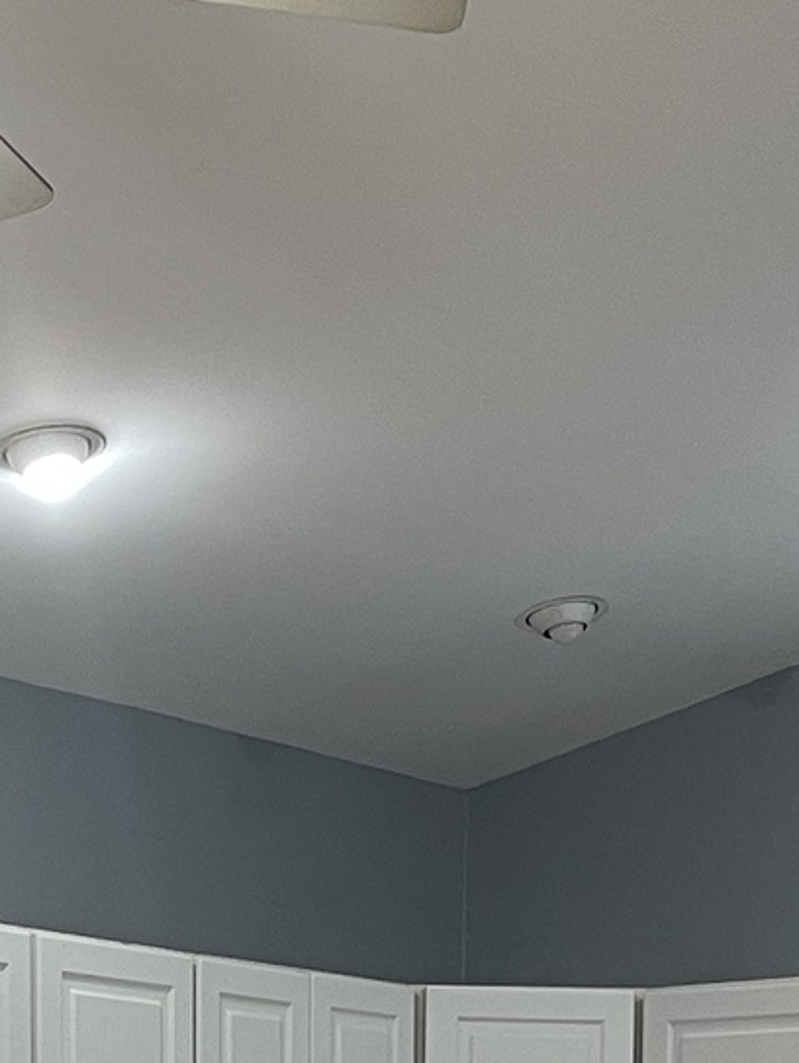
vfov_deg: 17.1
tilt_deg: -1.8
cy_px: 1478
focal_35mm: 106
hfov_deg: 14.0
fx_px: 3258
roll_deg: +0.4
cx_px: 335
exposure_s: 1/60
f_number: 1.6
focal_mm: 5.1
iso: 80
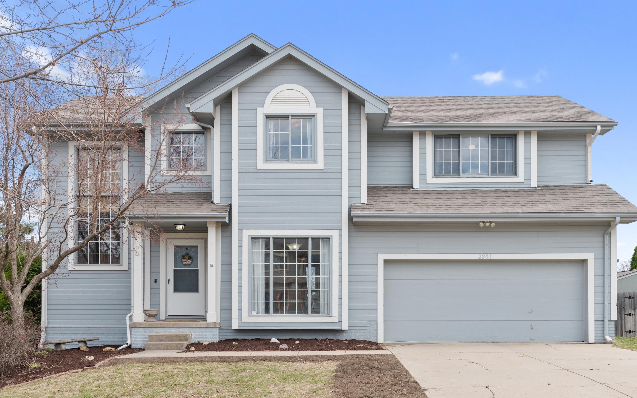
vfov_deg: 34.4
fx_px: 642
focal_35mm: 37
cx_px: 326
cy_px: 212
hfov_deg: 52.7
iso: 400
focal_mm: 35
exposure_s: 1/250
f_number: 9
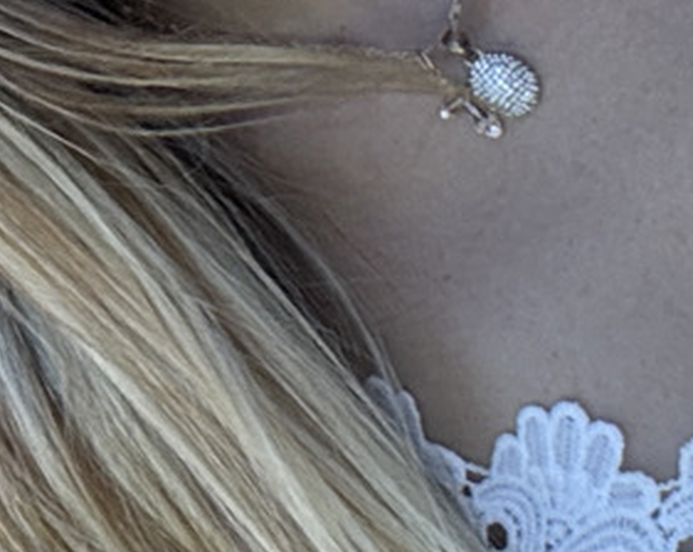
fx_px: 3277
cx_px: -407
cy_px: -318
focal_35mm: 160
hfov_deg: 11.5
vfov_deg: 9.3
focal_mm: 2.69
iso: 25
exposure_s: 1/203
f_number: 1.9
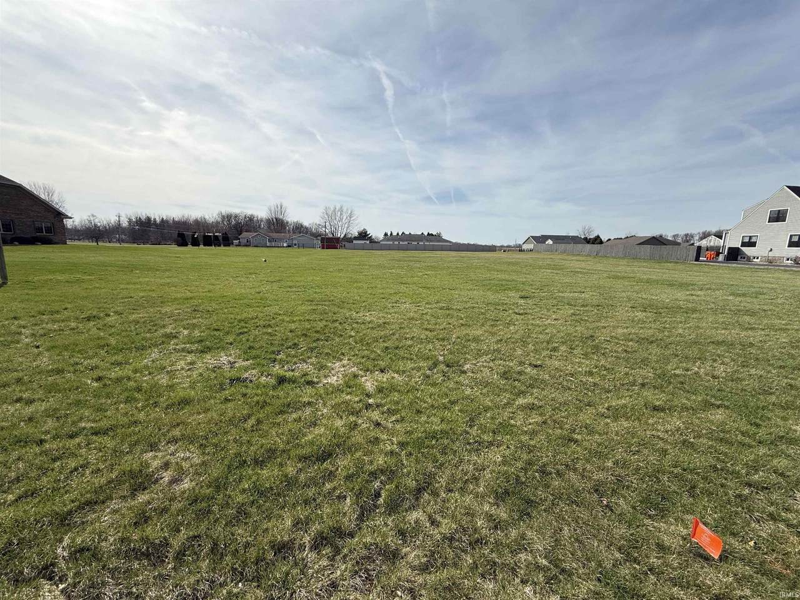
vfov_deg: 85.7
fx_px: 324
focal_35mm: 14
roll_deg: -2.0
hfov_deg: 102.1
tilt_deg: -9.9
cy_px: 300
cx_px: 400
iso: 50
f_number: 2.2
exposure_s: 1/2976
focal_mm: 2.22
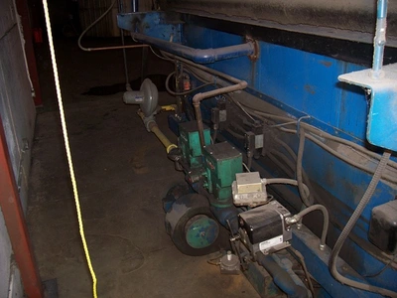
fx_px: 390
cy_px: 149
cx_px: 198
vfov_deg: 41.8
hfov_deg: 54.0
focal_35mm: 34
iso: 80
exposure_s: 1/64
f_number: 2.7
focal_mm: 5.6
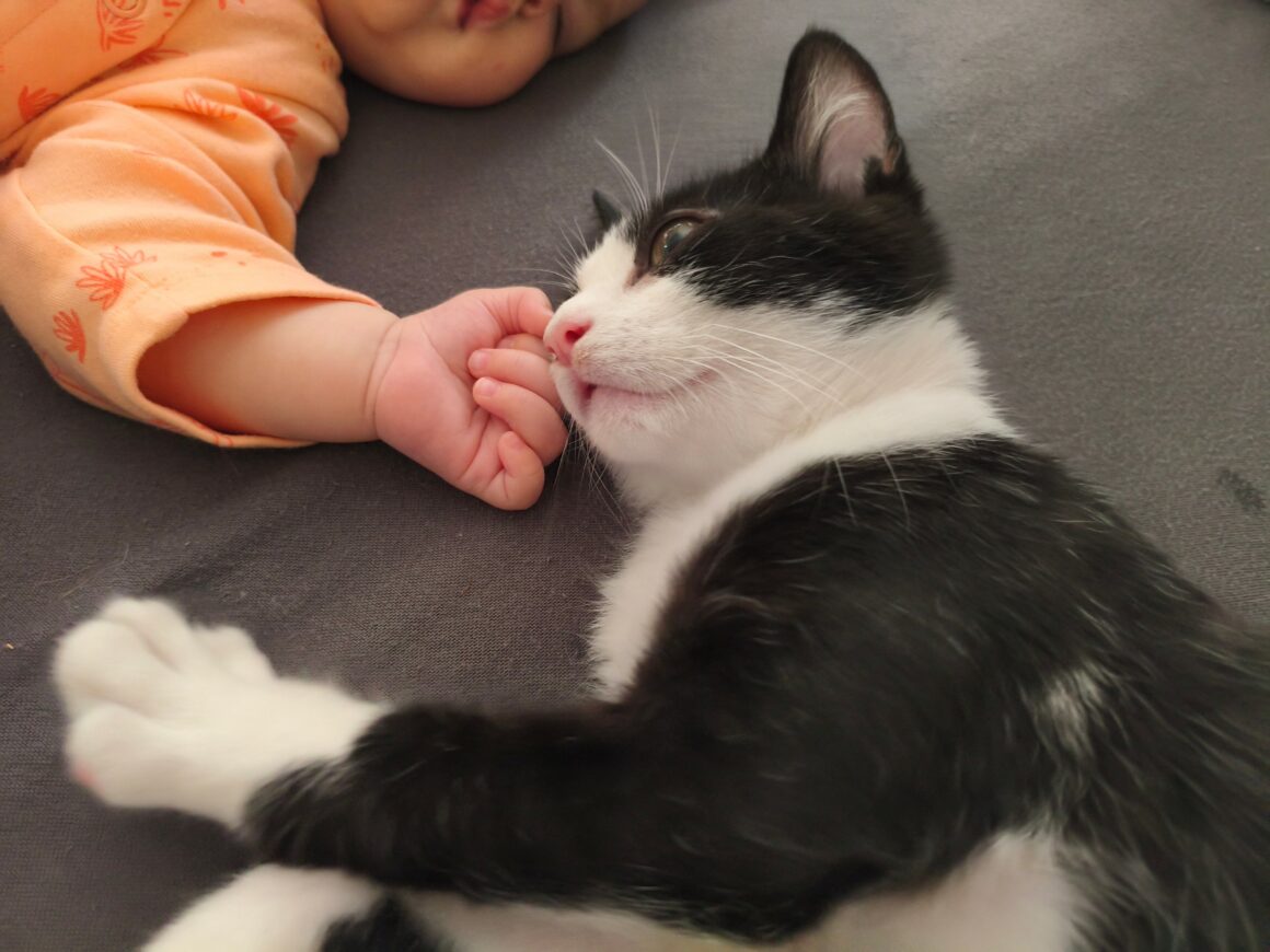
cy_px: 476
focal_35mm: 26
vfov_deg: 53.1
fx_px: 954
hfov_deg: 67.3
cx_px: 635
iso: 1250
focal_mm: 4.94
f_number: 1.5
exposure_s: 1/25
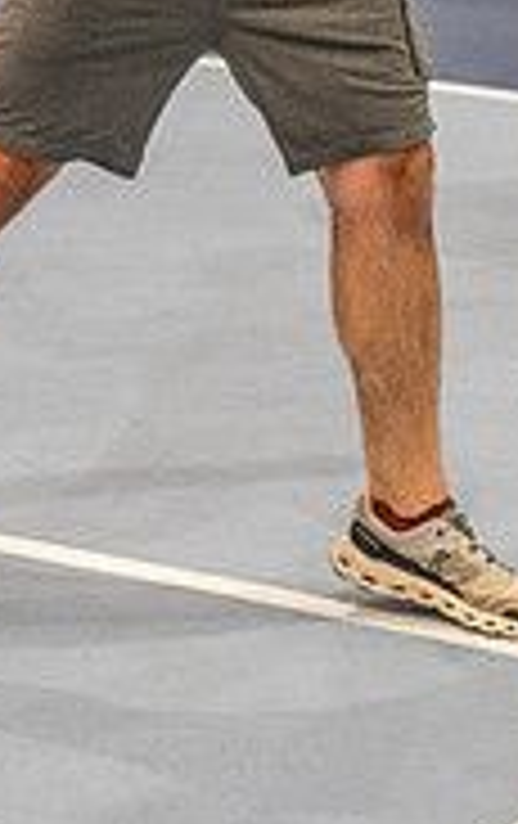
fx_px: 3937
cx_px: 176
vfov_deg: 11.7
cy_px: -158
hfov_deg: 7.5
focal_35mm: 175
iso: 5000
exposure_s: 1/640
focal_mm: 70
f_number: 4
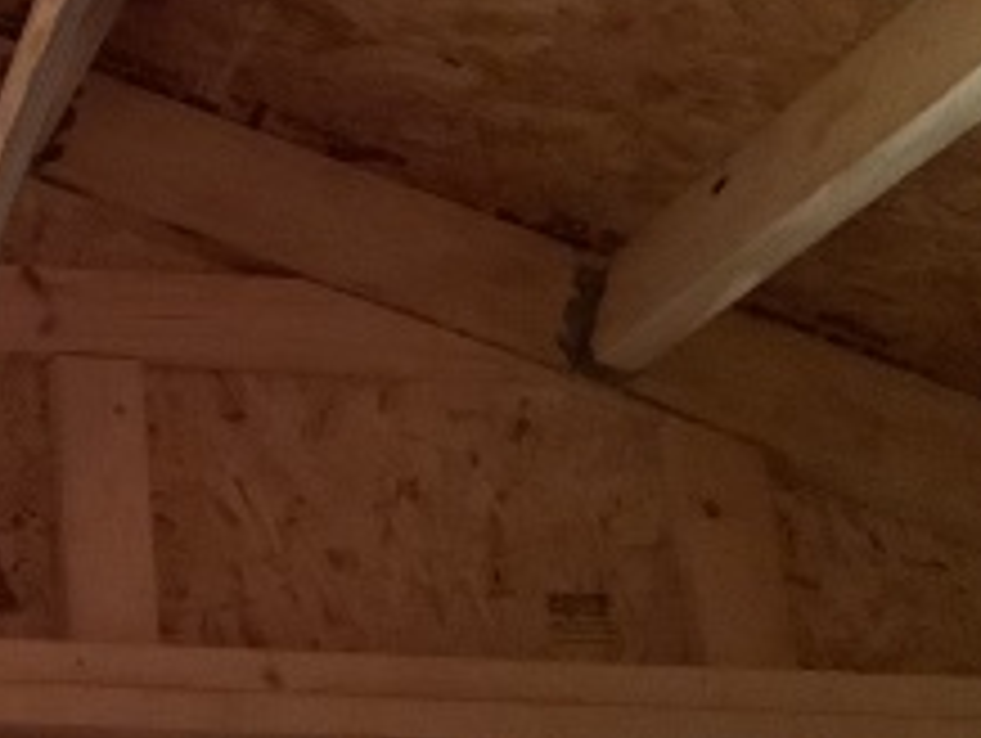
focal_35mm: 91
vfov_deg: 16.3
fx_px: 2582
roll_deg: -1.1
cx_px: -392
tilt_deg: +21.0
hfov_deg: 19.4
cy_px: 302
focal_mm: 3.3
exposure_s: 1/15
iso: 800
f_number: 2.4
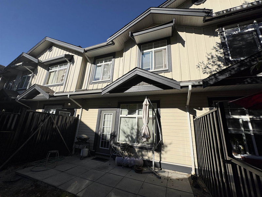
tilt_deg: +15.9
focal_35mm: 14
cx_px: 131
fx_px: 106
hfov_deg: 102.1
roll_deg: -2.8
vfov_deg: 85.7
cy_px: 98
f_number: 2.2
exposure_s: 1/3546
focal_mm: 2.22
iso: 50
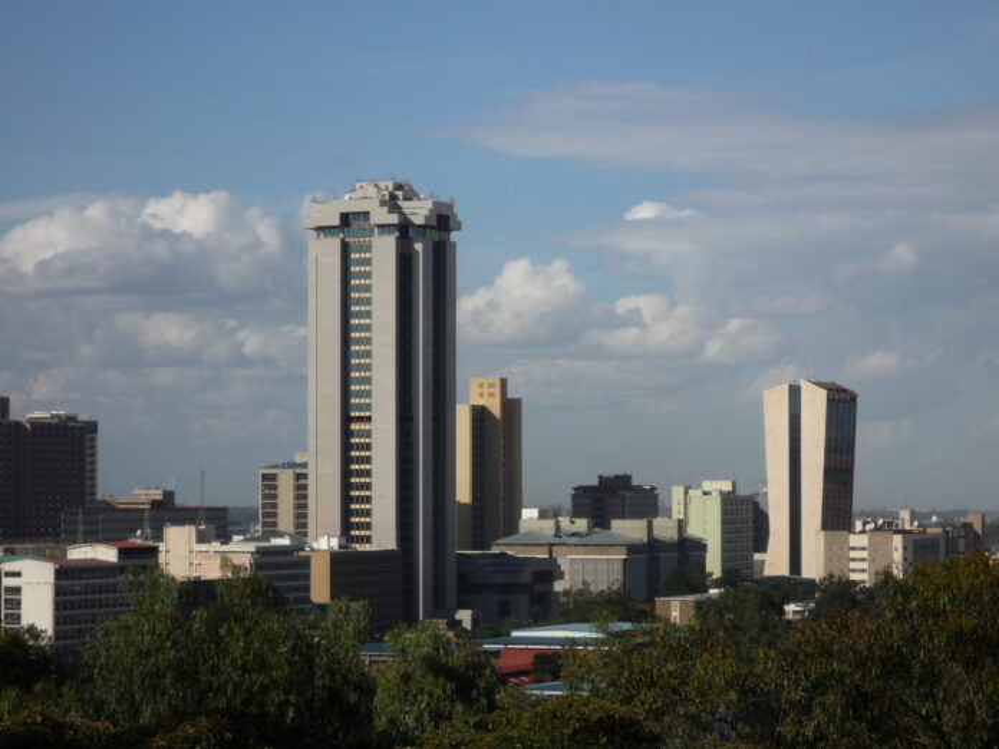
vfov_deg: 12.3
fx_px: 3463
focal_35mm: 120
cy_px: 374
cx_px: 500
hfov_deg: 16.4
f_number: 5.8
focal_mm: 20.8
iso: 100
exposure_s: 1/640
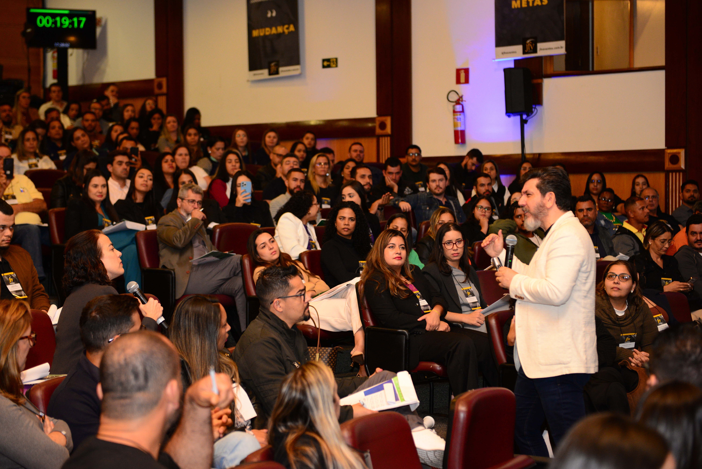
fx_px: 1365
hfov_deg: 28.8
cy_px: 234
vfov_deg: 19.5
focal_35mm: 70
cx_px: 351
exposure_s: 1/160
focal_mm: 70
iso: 2000
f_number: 3.2
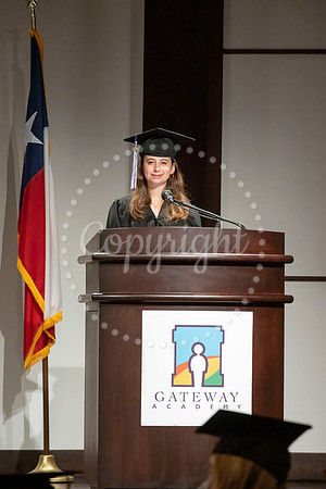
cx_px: 163
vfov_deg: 10.3
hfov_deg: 6.9
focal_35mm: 200
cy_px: 244
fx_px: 2716
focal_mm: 200
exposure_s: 1/200
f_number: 8
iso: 6400
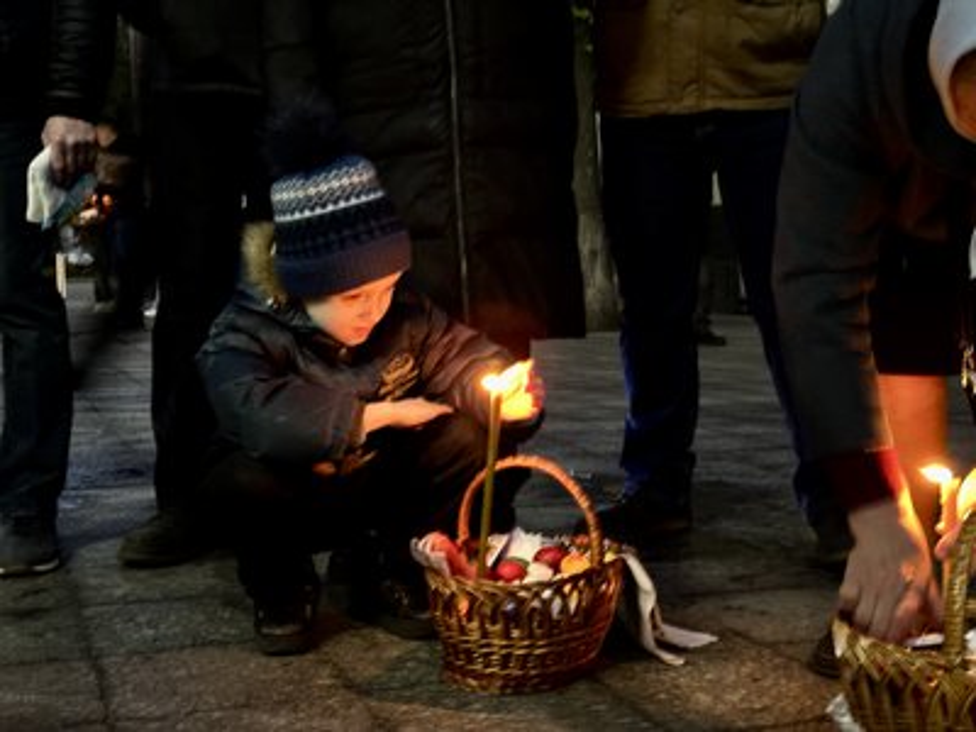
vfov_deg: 30.3
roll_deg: +0.1
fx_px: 1353
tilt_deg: -4.9
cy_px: 366
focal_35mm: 48
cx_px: 488
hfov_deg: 39.7
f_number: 1.78
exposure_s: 1/15
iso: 1250
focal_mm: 6.76
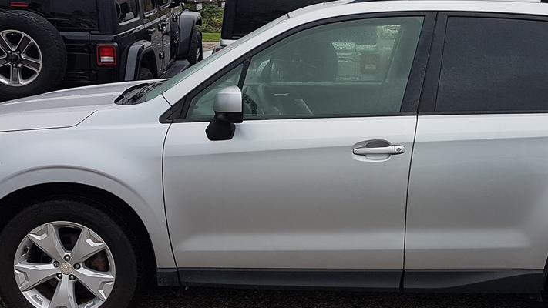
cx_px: 364
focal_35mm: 51
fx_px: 741
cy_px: 136
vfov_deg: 23.5
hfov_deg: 40.1
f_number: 1.7
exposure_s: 1/369
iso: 40
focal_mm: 4.2
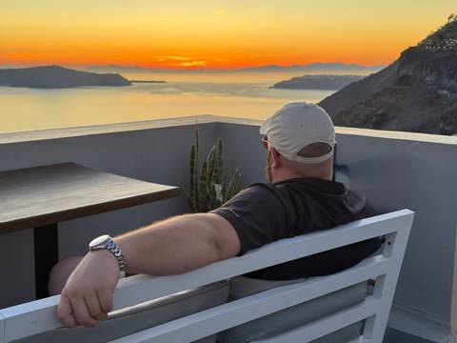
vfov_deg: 30.3
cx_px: 228
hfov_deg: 39.7
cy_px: 172
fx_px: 634
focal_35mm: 48
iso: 100
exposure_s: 1/85
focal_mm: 6.76
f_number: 1.78
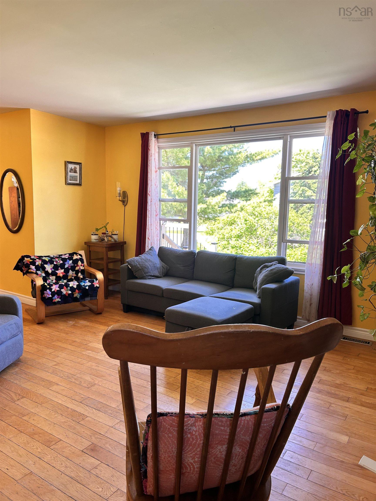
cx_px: 188
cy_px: 250
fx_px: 377
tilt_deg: -5.5
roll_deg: -0.2
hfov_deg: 53.1
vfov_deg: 67.3
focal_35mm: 26
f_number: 1.5
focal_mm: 5.7
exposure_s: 1/121
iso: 50
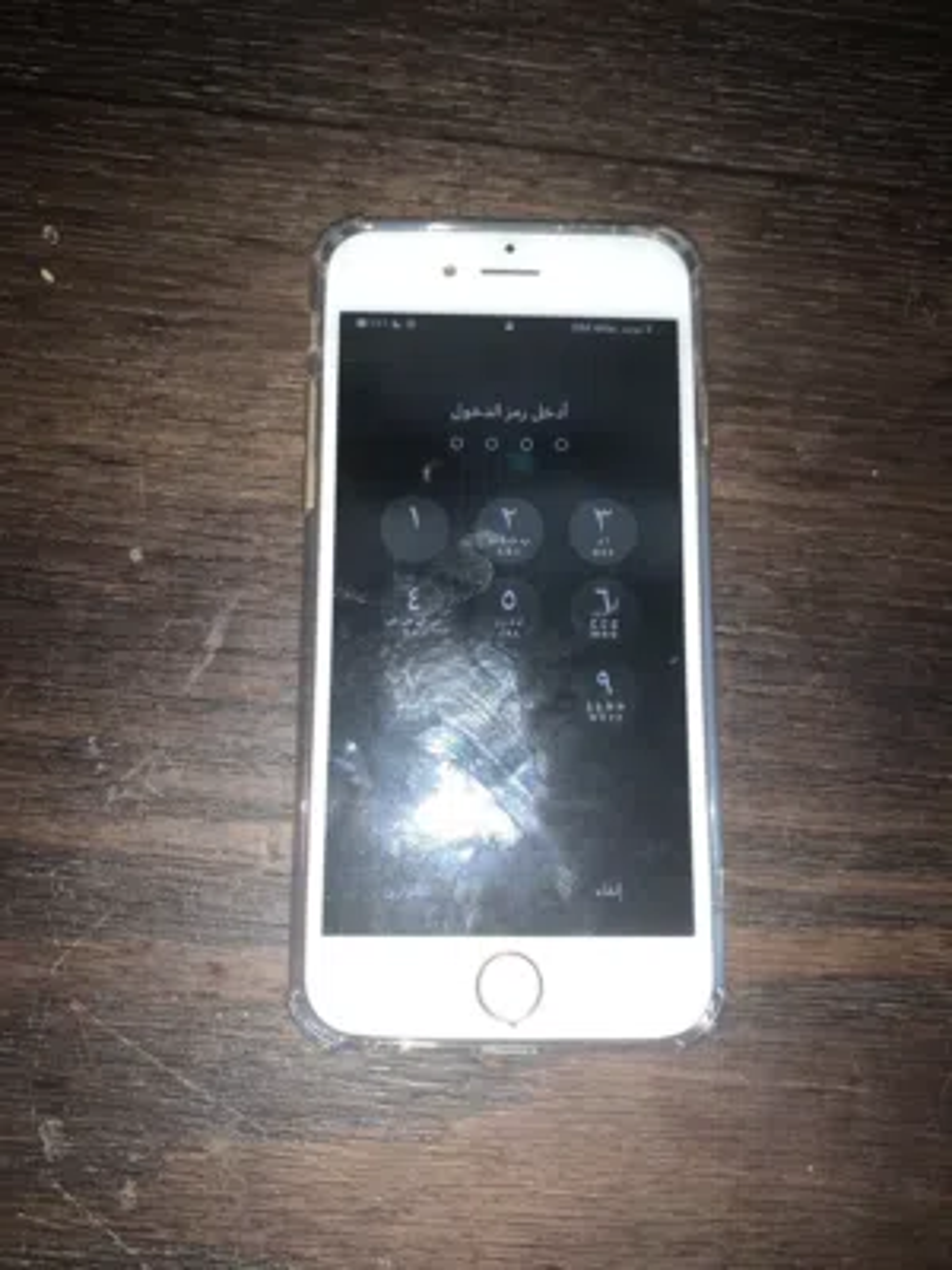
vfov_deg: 67.3
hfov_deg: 53.1
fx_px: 953
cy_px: 635
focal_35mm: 26
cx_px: 476
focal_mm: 4.25
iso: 40
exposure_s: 1/32
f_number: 1.8
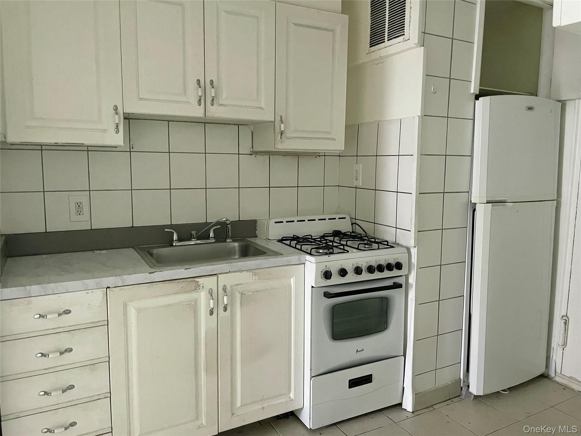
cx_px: 290
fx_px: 436
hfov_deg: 67.3
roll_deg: -1.0
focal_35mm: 26
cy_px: 218
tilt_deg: -6.6
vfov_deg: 53.1
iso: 800
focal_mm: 4.2
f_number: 1.6
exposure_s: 1/30
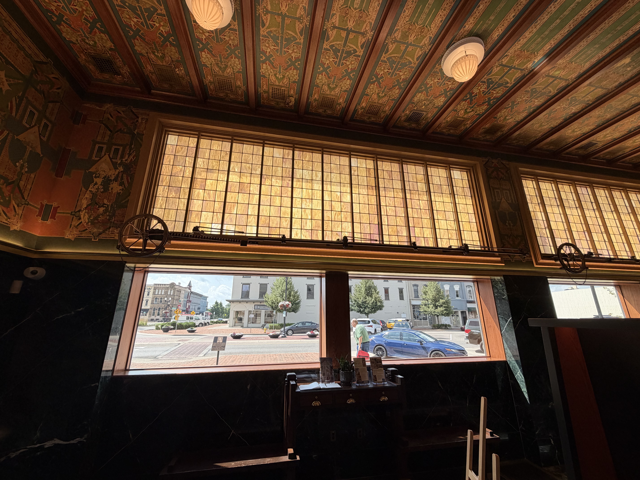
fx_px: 259
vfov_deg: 85.7
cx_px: 320
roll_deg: -0.1
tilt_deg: +16.1
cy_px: 240
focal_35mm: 14
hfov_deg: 102.1
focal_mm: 2.22
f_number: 2.2
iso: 64
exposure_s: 1/502
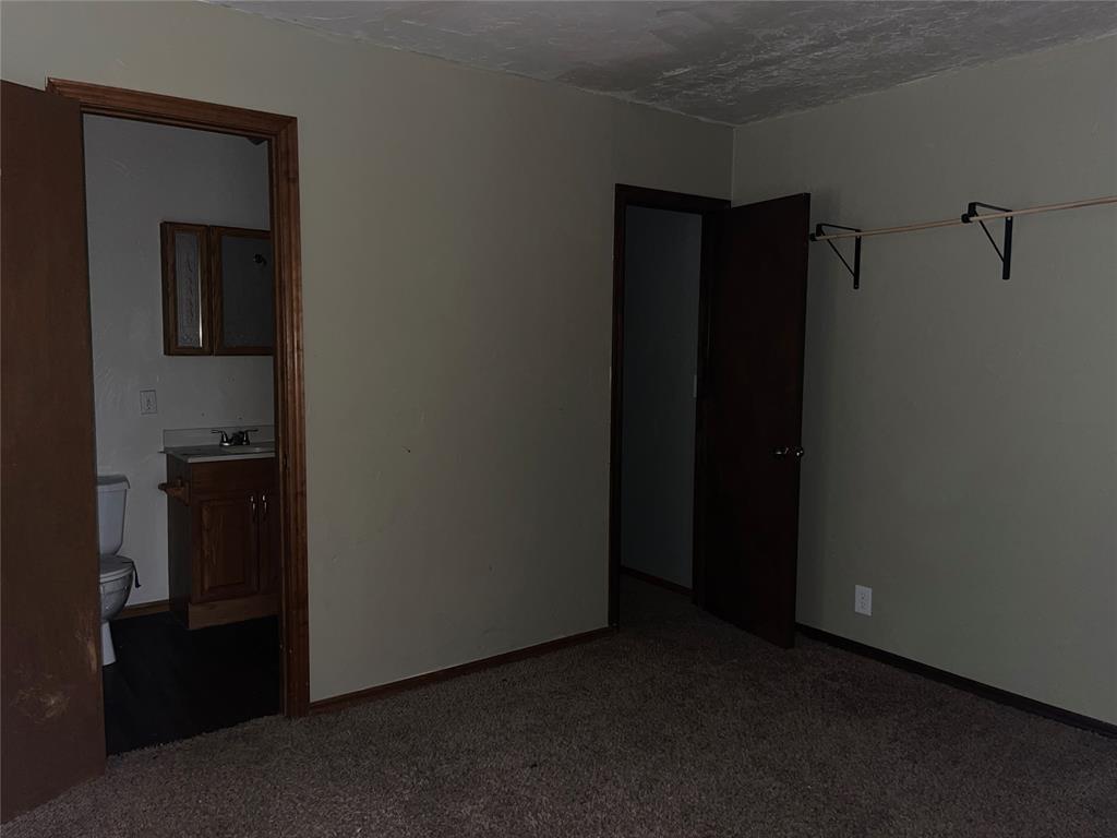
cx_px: 558
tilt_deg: -4.9
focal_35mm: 25
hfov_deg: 69.4
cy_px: 419
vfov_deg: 54.9
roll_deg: -0.7
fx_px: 807
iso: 32
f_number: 1.6
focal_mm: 5.1
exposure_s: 1/16
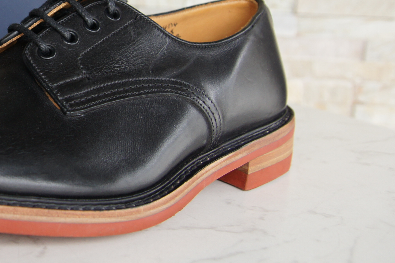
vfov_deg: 22.7
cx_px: -19
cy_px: 23
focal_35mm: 58
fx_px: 637
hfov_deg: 31.3
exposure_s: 1/40
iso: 200
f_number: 3.5
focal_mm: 17
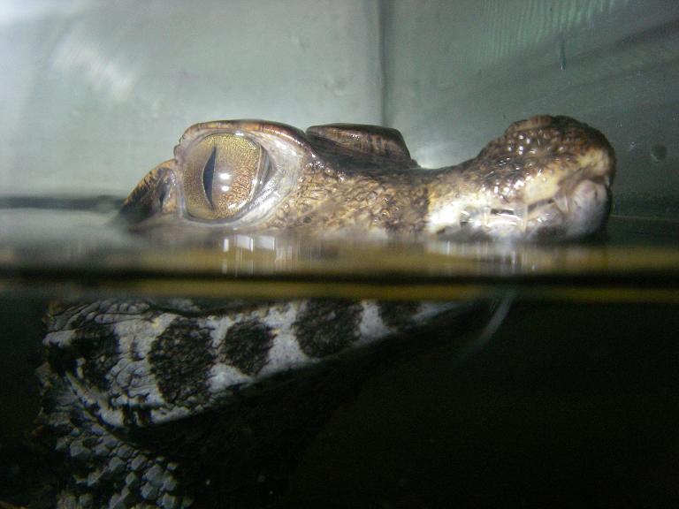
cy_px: 254
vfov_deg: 37.7
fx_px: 745
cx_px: 340
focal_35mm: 38
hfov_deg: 49.0
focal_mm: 6.3
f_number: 6.6
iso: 400
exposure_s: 1/50
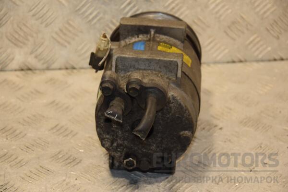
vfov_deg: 11.4
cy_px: 96
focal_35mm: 120
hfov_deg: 17.1
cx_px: 144
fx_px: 960
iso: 800
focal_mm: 80
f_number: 5.3
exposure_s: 1/160
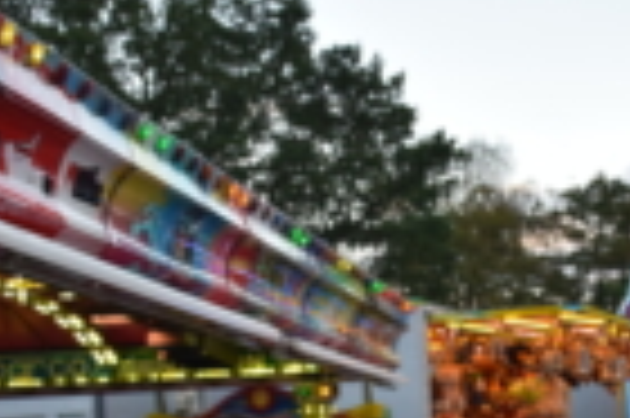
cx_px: 544
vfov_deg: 13.1
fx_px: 1800
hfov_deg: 19.5
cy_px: 393
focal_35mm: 103
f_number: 3.8
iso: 800
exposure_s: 1/800
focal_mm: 24
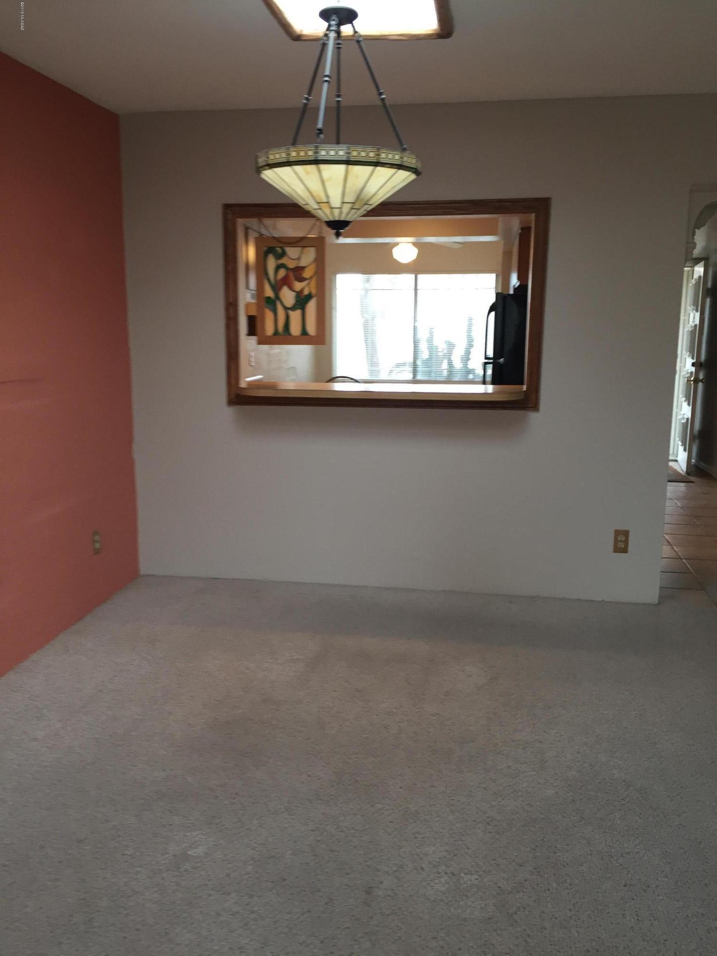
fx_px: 801
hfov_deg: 48.2
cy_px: 478
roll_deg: -0.2
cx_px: 358
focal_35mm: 29
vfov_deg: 61.7
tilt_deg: -10.3
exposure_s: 1/30
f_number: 2.2
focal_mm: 4.15
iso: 64
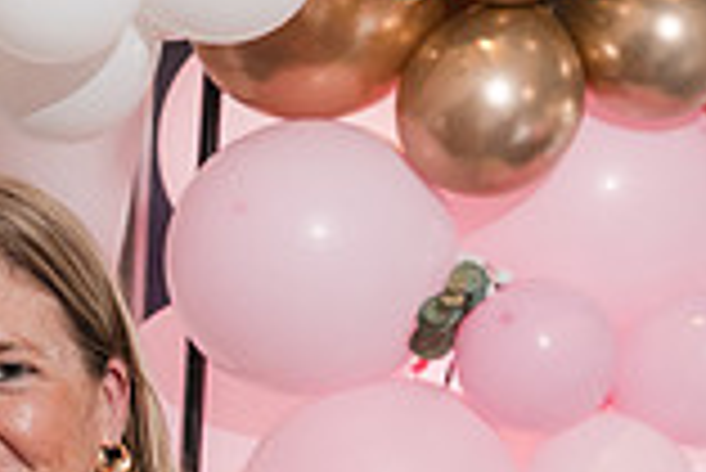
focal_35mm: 192
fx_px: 3769
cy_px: 555
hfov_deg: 10.2
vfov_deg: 7.1
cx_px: -499
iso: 2000
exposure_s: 1/250
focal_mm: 52
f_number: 4
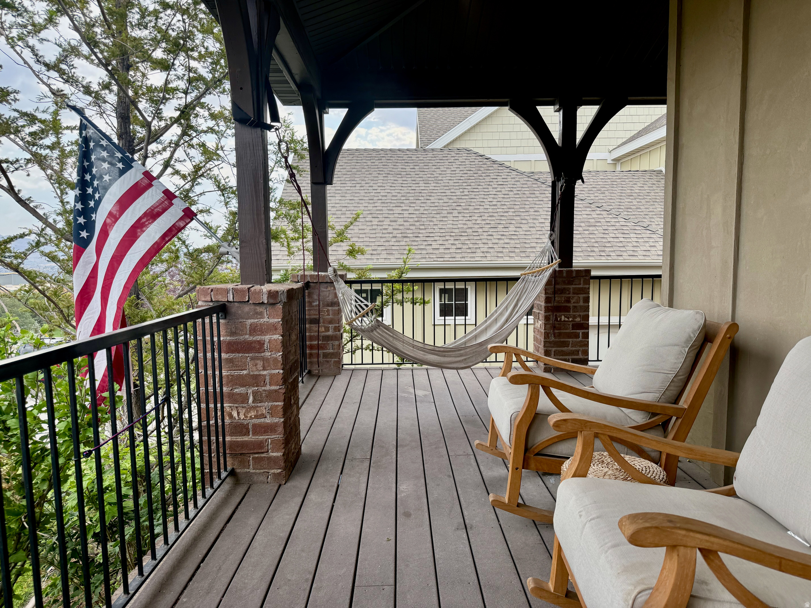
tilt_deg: -5.1
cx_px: 406
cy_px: 304
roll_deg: +1.4
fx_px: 562
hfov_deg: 71.6
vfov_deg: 56.8
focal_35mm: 24
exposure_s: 1/788
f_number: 1.78
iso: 100
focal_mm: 6.76
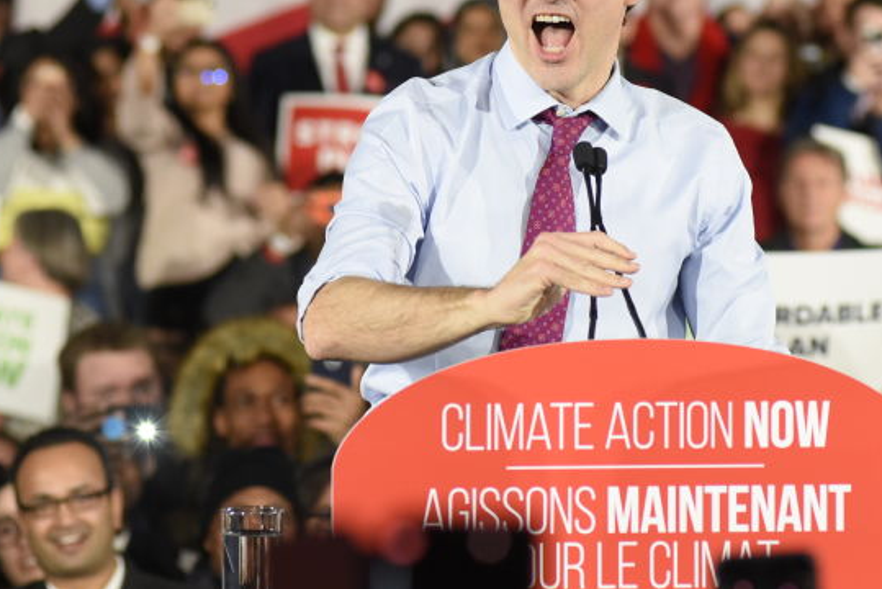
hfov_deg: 9.0
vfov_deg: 6.0
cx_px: 579
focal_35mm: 228
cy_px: 137
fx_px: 5589
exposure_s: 1/250
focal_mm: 120
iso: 2500
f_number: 3.5
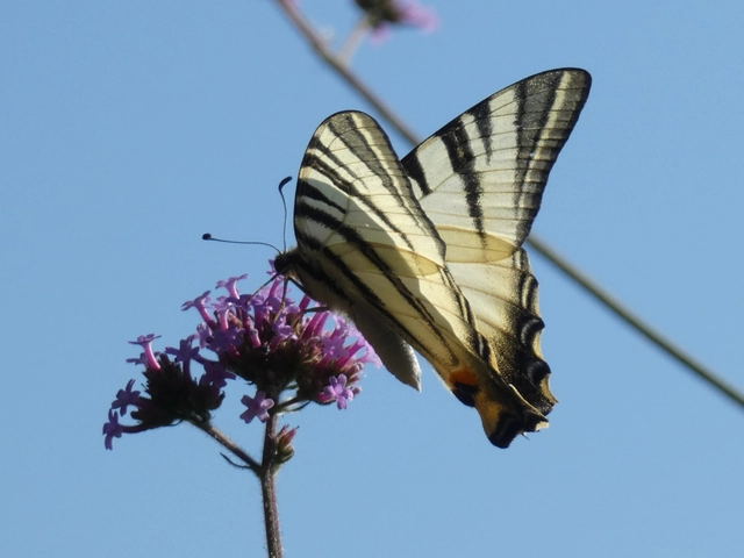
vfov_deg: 6.7
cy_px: 279
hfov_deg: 8.9
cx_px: 372
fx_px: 4793
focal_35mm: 223
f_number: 5.5
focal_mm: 39.9
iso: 80
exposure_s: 1/400
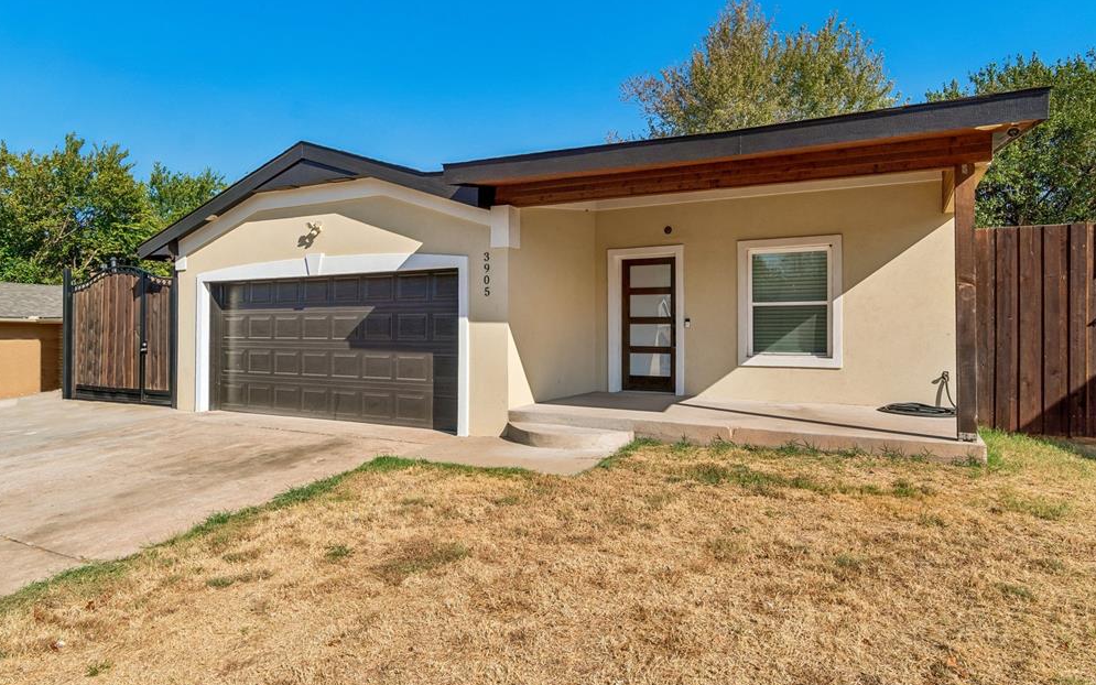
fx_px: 657
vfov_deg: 55.1
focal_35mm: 22
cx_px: 538
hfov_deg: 79.6
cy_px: 336
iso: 100
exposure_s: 1/320
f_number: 9
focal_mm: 14
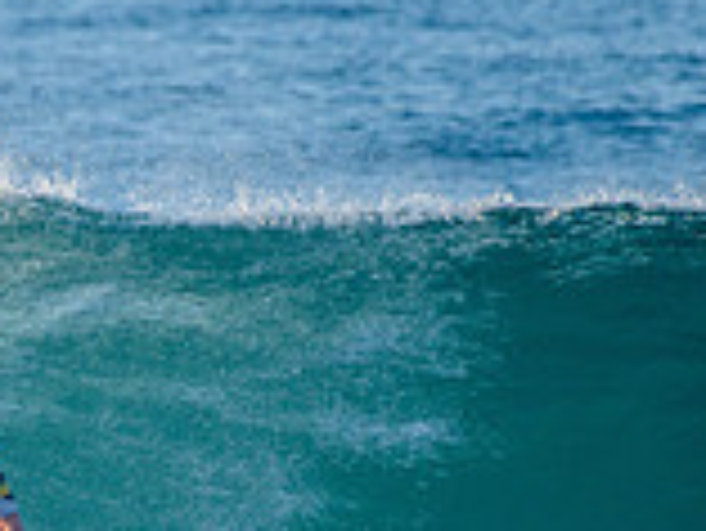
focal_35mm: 1771
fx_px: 36148
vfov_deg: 0.8
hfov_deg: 1.1
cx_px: -162
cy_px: 556
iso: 360
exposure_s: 1/1600
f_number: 5.6
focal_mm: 500
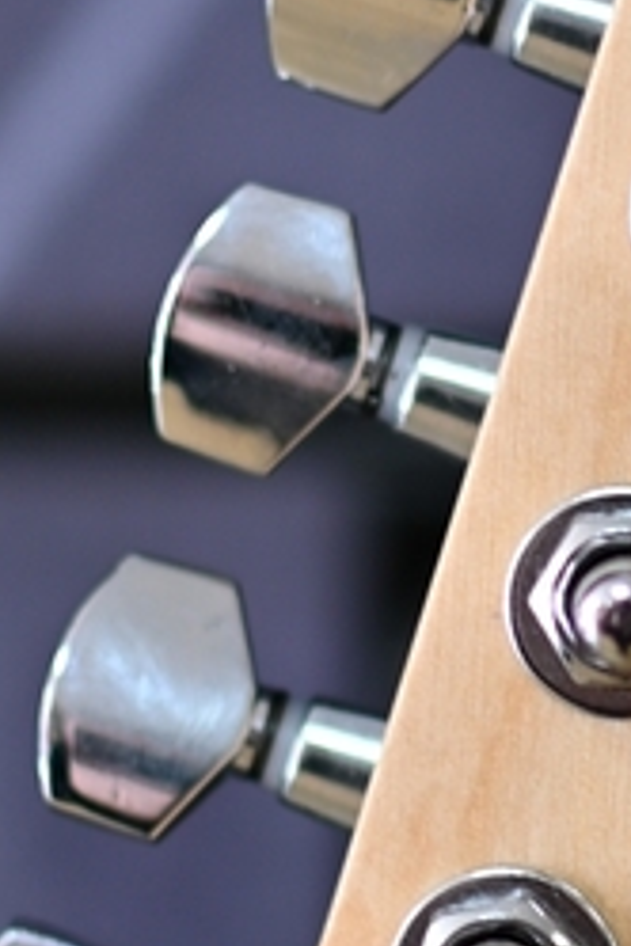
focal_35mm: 211
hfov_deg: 6.5
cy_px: 585
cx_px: 777
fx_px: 5547
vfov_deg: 9.7
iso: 100
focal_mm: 35
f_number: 1.8
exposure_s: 1/60
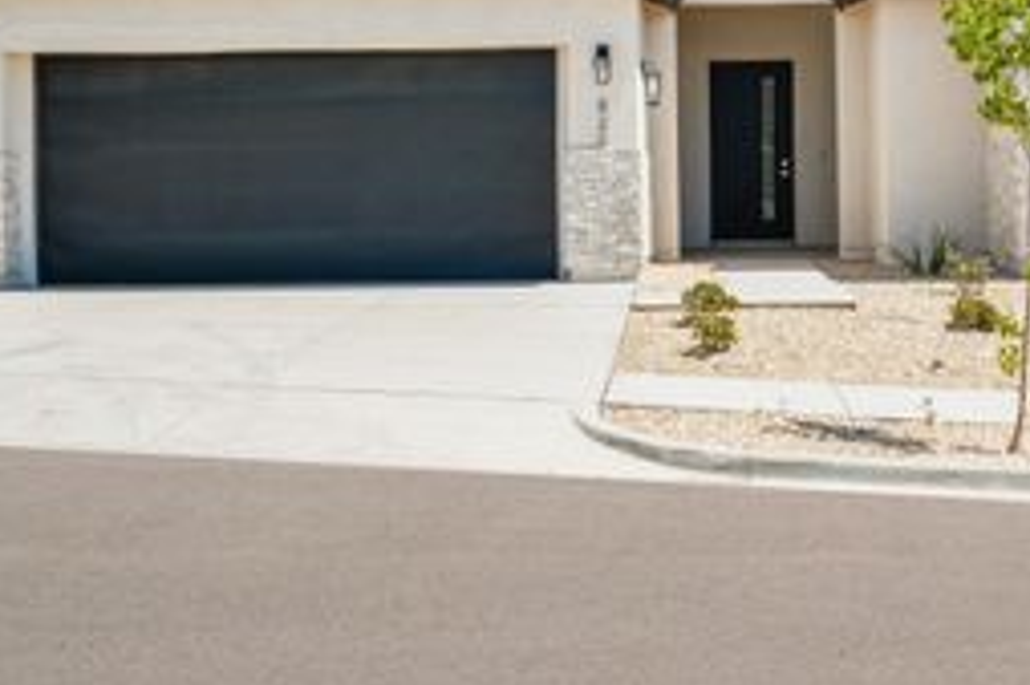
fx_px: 1801
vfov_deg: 21.3
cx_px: 718
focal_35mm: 63
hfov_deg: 31.6
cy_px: 144
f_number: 11
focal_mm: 32
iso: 640
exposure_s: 1/400
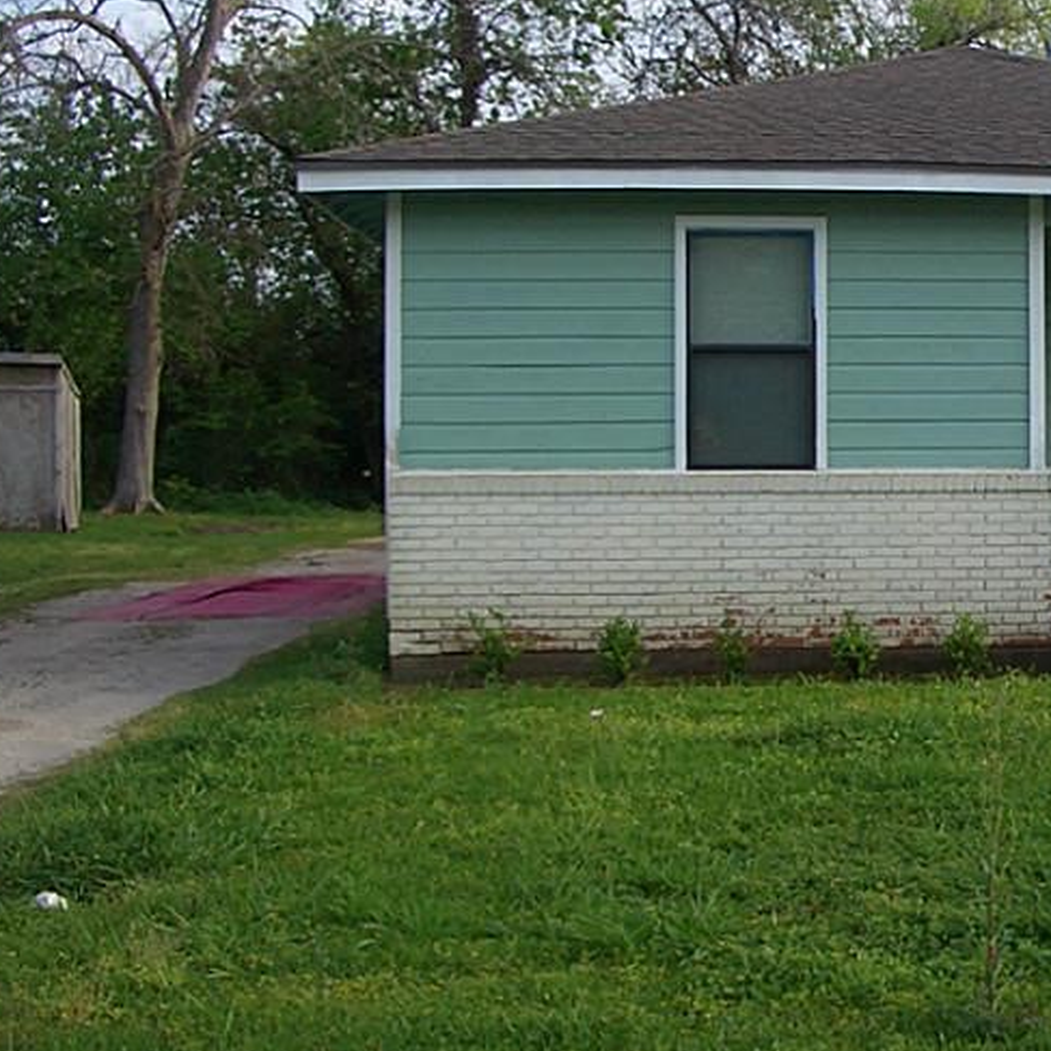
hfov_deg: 25.3
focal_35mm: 65
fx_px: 2233
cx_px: 1038
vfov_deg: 26.5
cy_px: 464
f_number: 4.3
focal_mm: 5.8
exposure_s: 1/200
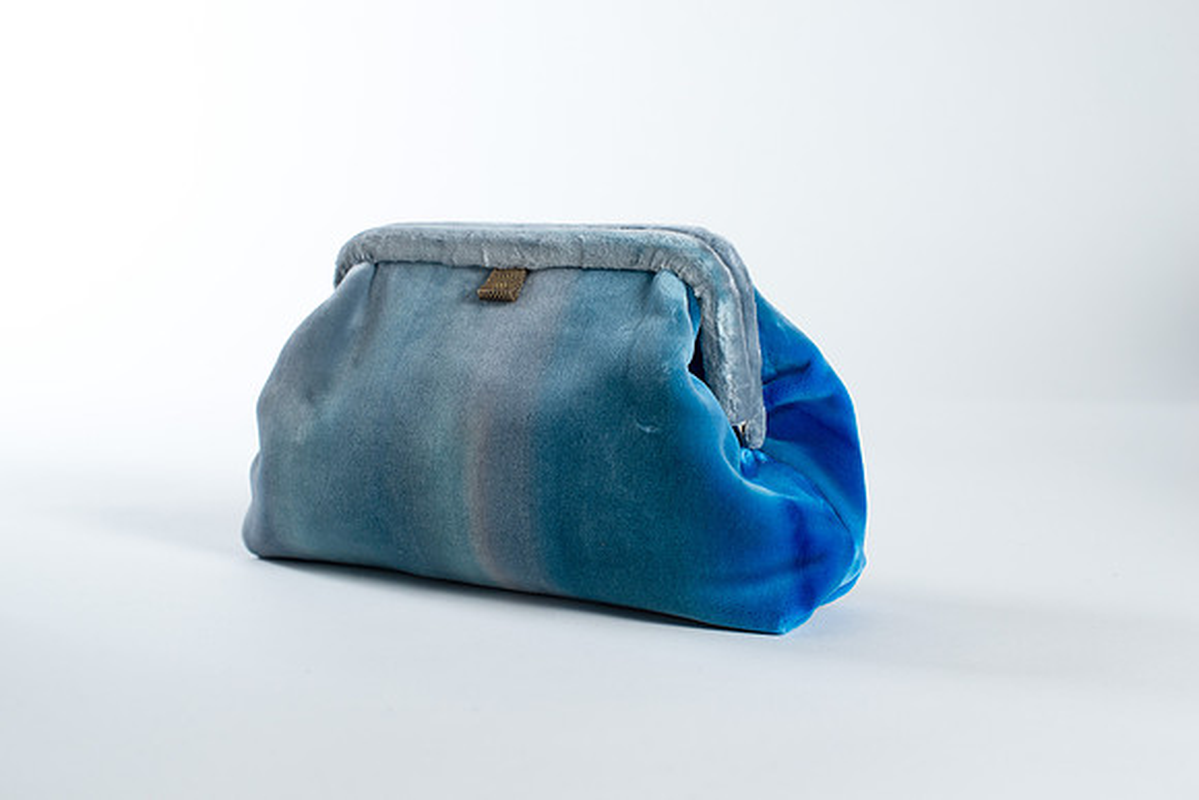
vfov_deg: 27.0
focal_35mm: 50
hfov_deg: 39.6
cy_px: 400
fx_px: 1666
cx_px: 600
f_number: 7.1
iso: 200
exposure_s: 1/200
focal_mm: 50
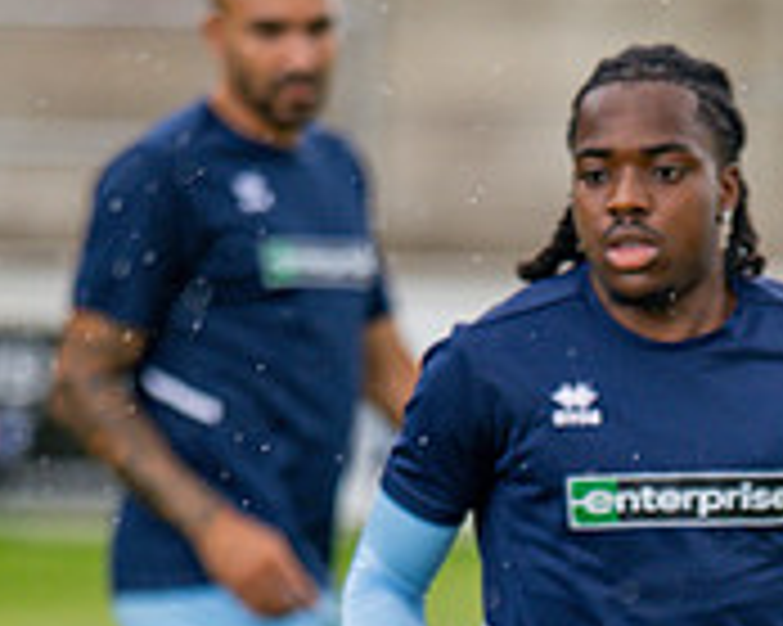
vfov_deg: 3.1
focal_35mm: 491
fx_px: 11372
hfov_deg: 3.9
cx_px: 724
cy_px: 928
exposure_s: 1/1600
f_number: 1.8
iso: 400
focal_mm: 135
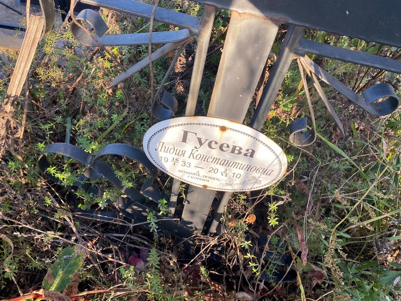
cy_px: 150
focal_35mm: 26
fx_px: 301
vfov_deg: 53.1
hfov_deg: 67.3
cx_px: 200
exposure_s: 1/256
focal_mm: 4.25
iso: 32
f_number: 1.8
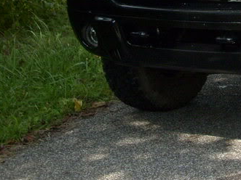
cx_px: 342
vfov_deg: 9.0
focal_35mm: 161
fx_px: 1120
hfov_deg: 11.8
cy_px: -67
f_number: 3.3
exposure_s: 1/500
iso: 80
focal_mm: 8.7
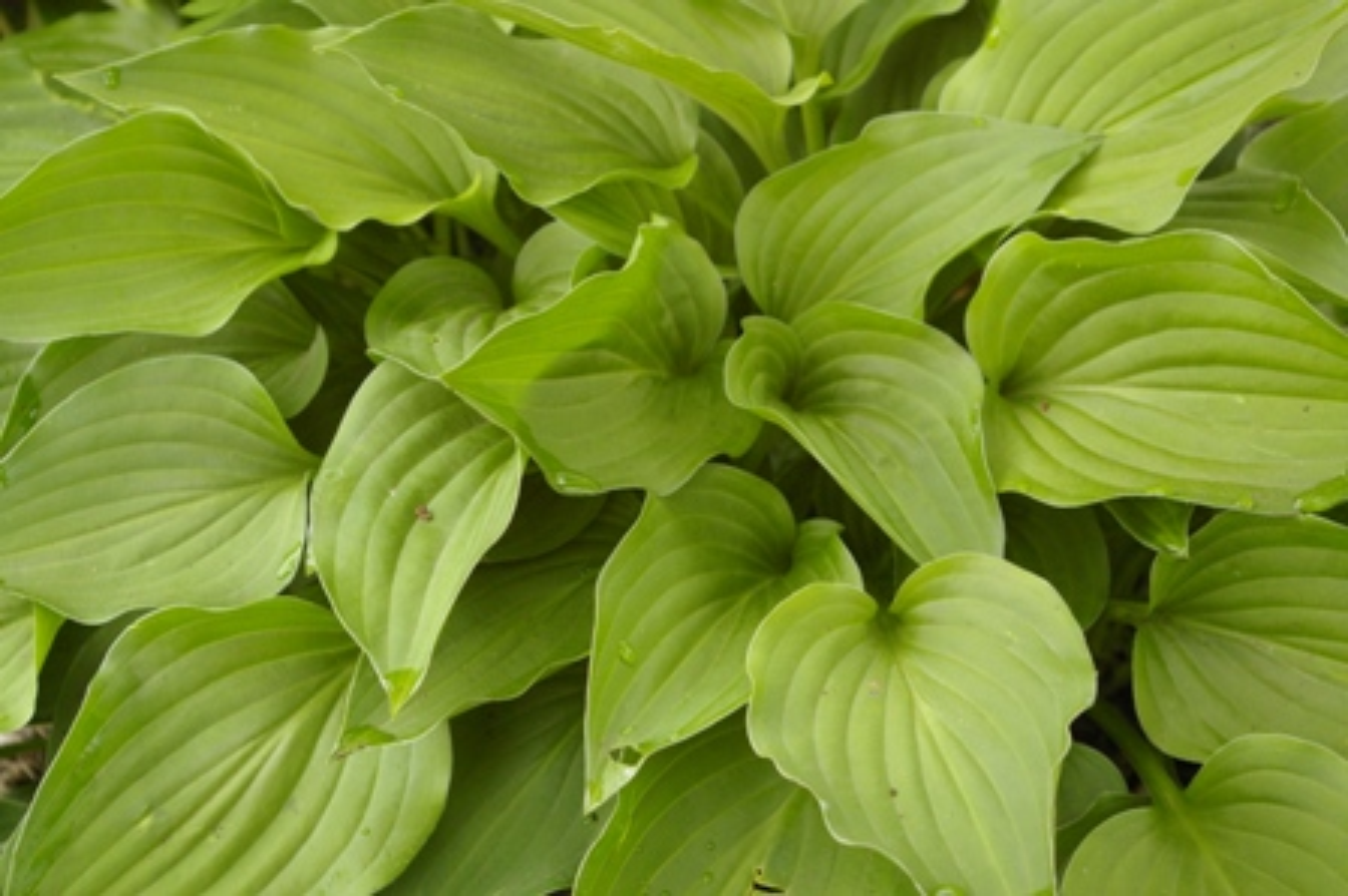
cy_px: 448
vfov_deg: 21.0
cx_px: 674
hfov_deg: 31.2
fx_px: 2413
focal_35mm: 64
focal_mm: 43
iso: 800
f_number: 6.7
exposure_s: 1/60
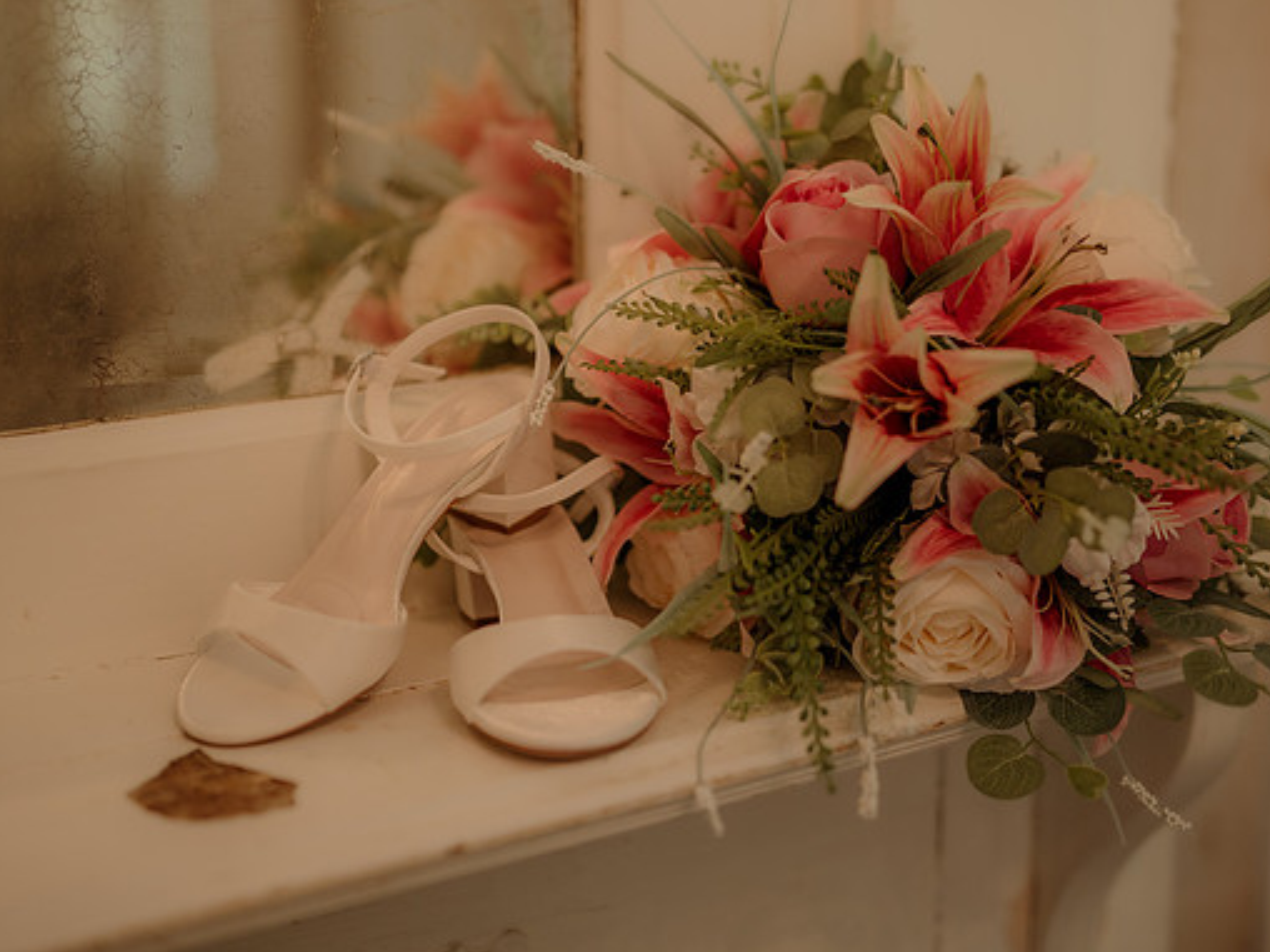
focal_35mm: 58
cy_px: 479
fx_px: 2128
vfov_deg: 25.2
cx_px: 651
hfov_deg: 33.2
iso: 250
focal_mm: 50
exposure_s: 1/320
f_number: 1.4
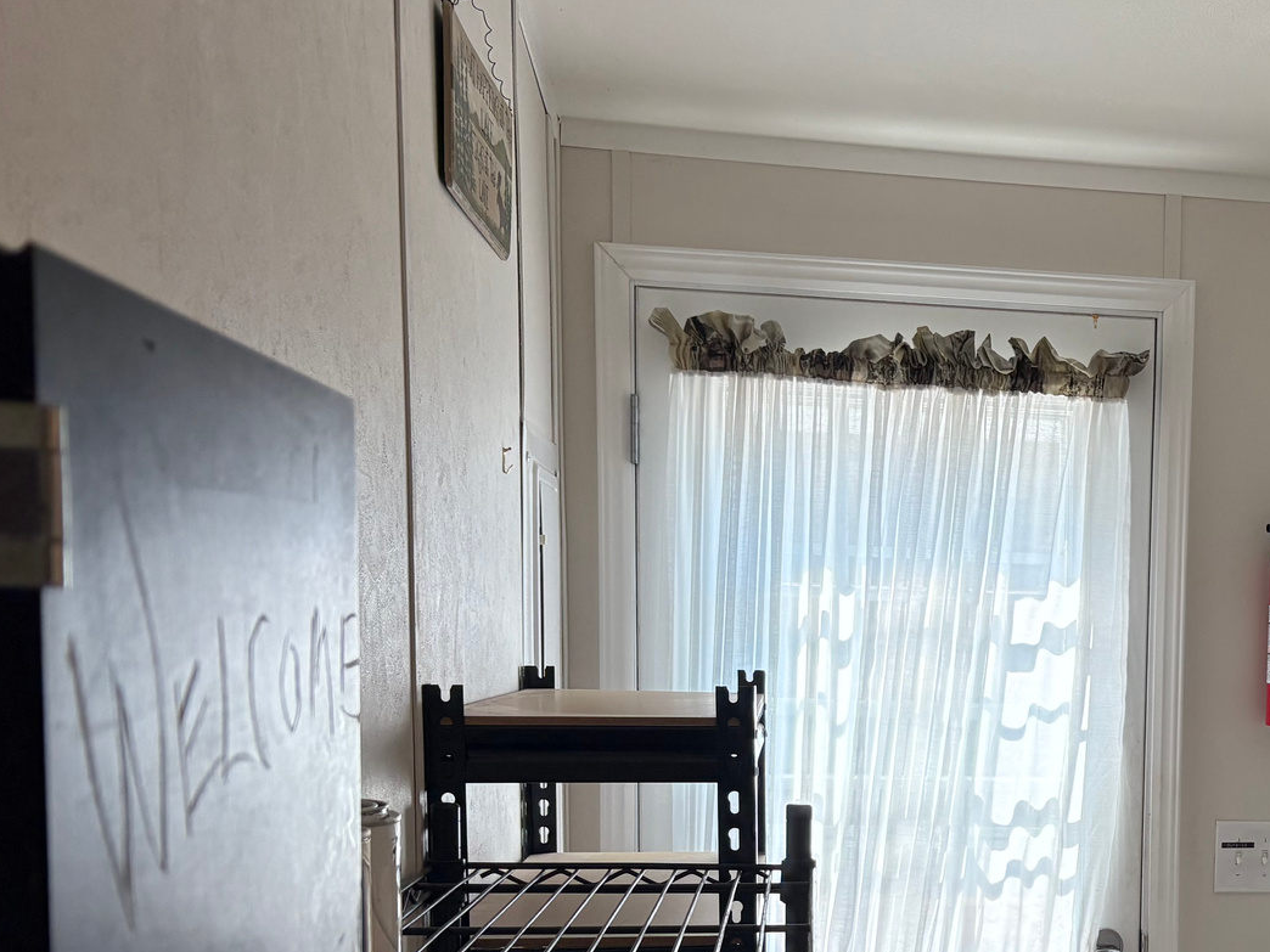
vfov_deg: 27.6
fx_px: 1871
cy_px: 844
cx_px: 1180
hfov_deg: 35.0
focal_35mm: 51
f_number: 1.6
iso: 125
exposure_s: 1/232
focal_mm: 5.96
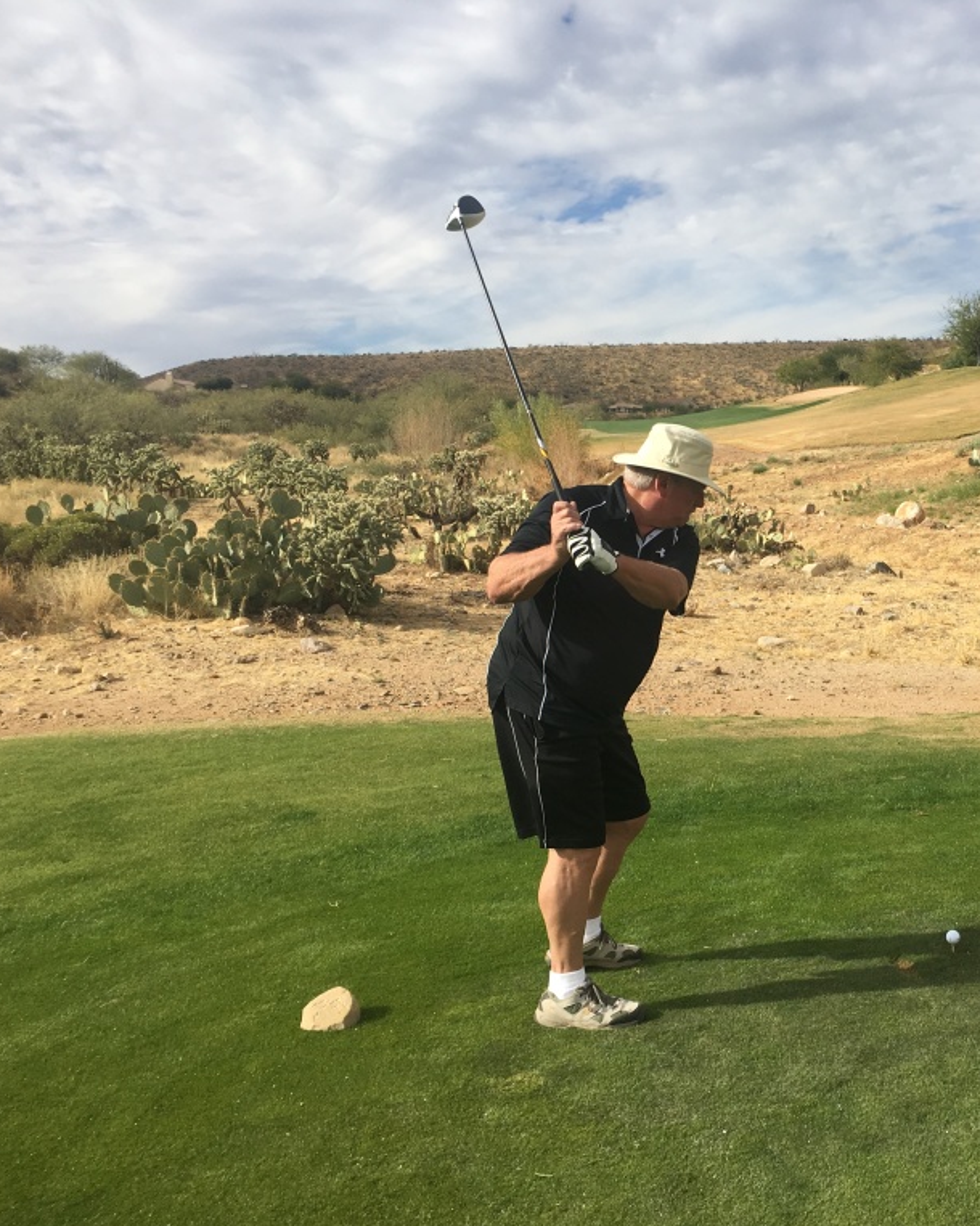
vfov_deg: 47.9
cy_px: 614
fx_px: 1378
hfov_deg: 37.9
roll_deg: +2.0
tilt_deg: -7.1
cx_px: 763
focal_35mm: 38
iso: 25
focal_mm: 4.15
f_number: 2.2
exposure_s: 1/1672
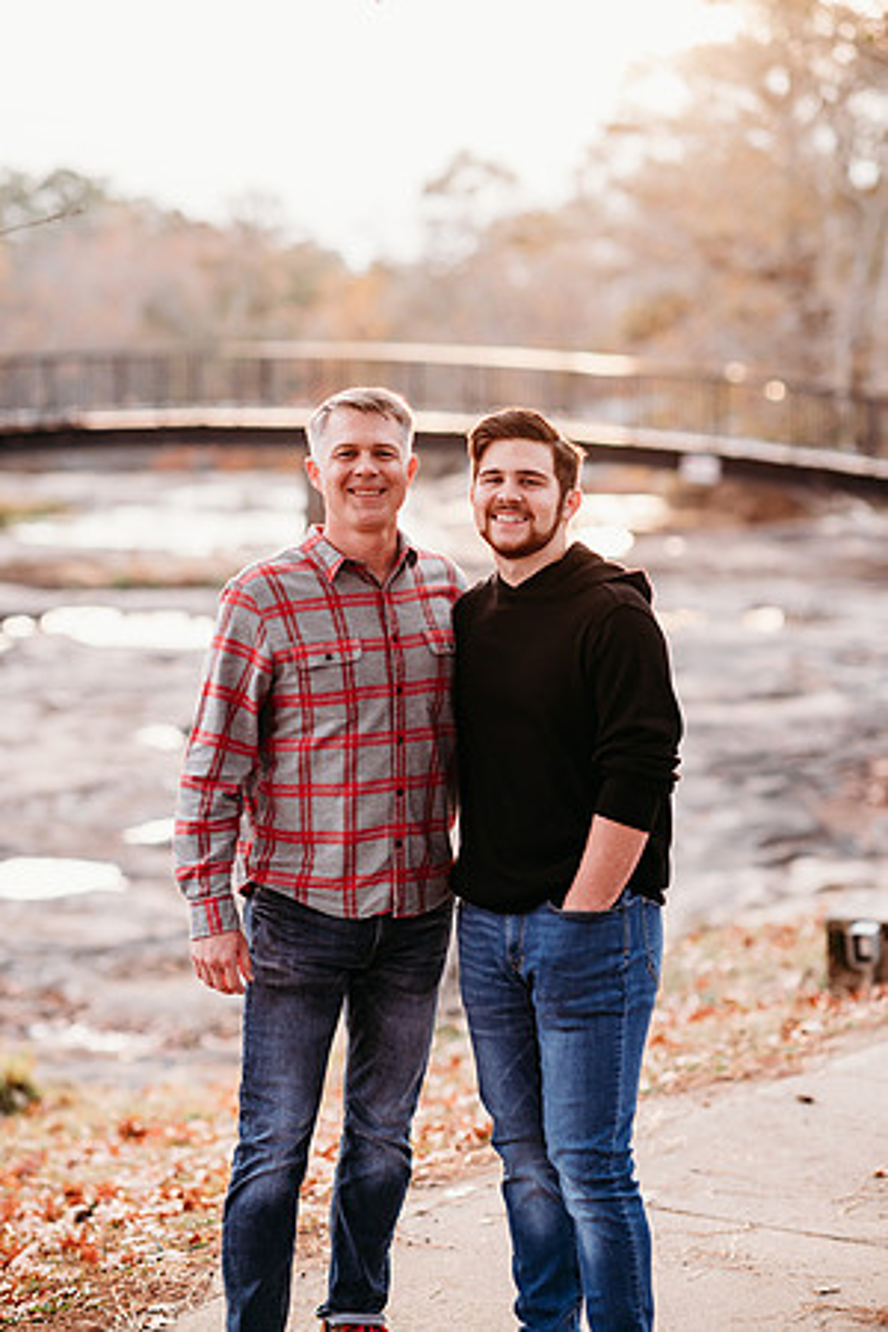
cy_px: 666
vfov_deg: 23.9
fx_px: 3145
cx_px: 444
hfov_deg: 16.1
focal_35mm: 85
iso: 320
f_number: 2.2
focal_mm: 85
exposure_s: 1/400
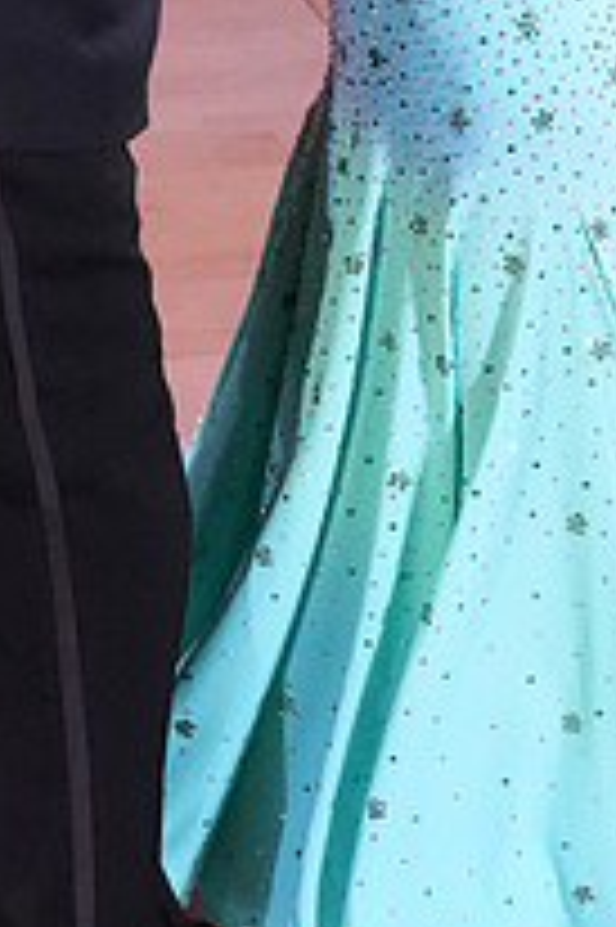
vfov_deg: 15.4
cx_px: 281
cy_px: -292
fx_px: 3265
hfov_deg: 10.8
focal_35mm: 127
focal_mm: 30
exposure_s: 1/400
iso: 10000
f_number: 7.1
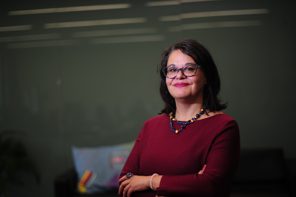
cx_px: 159
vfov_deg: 21.9
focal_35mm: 62
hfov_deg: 32.4
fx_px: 509
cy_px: 117
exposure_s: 1/200
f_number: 1.4
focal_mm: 50
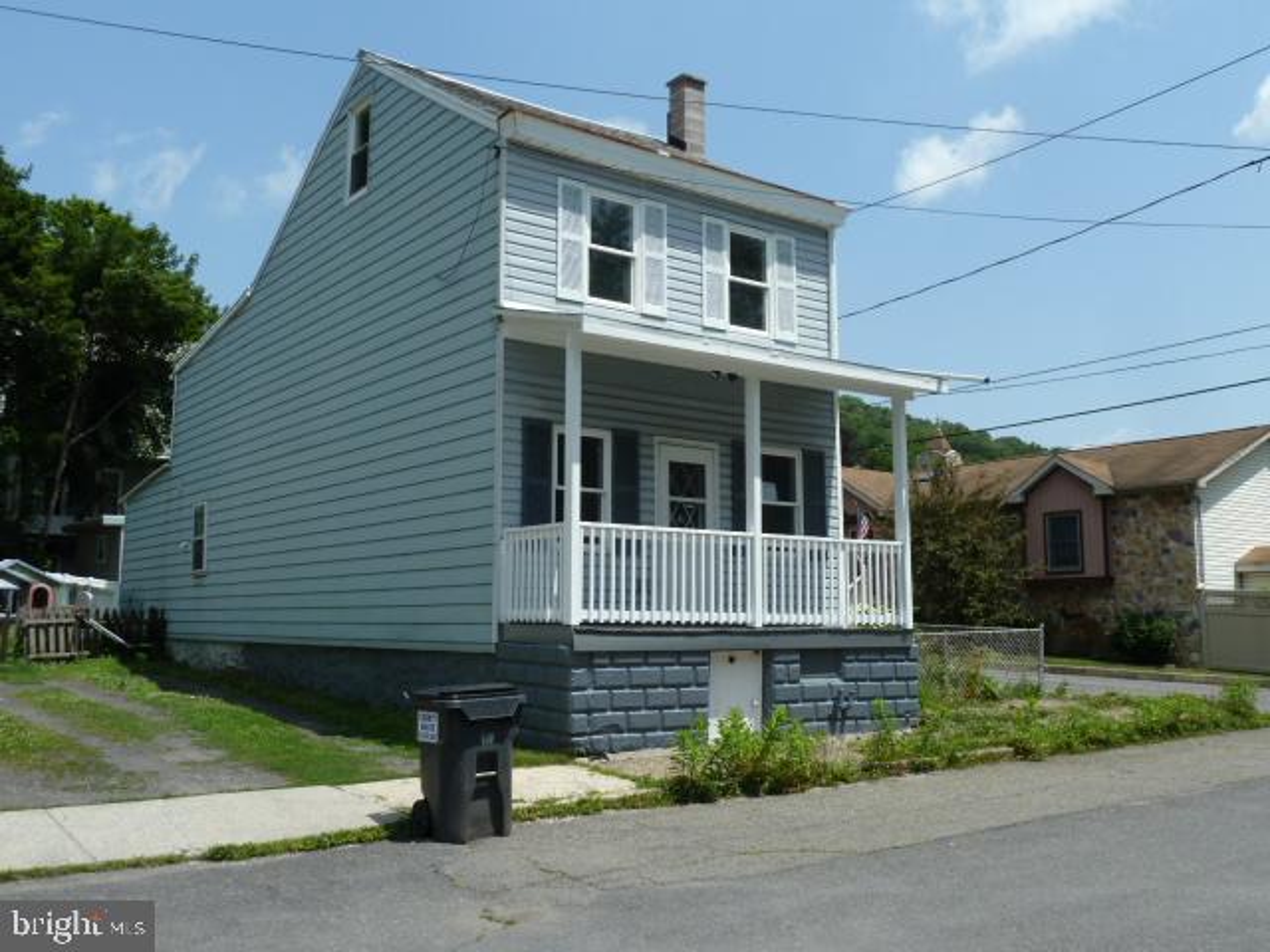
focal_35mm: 32
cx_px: 635
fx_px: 1174
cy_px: 476
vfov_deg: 44.2
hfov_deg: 56.8
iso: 80
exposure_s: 1/500
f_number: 4.5
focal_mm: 5.3
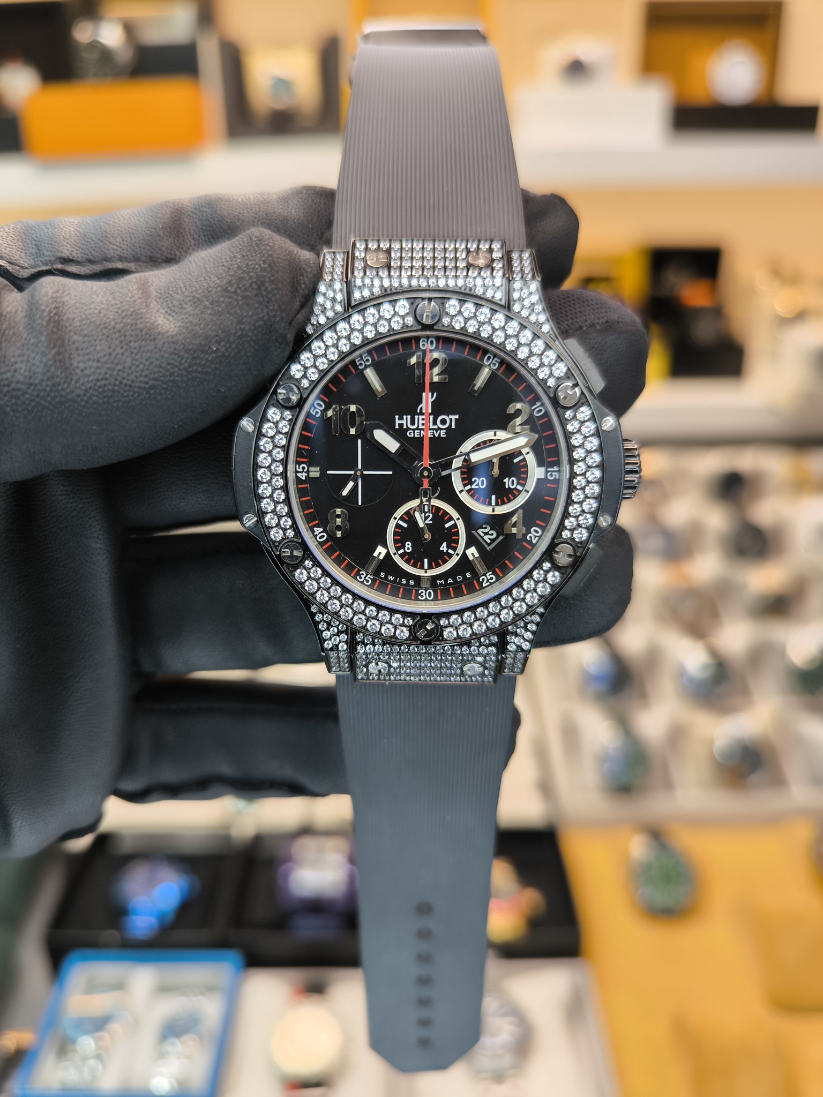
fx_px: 761
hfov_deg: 56.8
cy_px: 548
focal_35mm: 24
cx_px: 412
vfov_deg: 71.6
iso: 80
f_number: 1.9
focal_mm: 6.92
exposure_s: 1/115
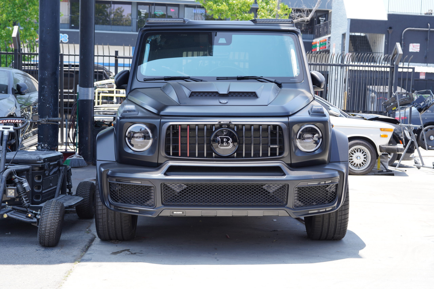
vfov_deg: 23.4
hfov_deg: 34.5
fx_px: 699
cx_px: 217
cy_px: 144
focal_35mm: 58
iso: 100
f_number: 6.3
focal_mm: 58
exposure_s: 1/80
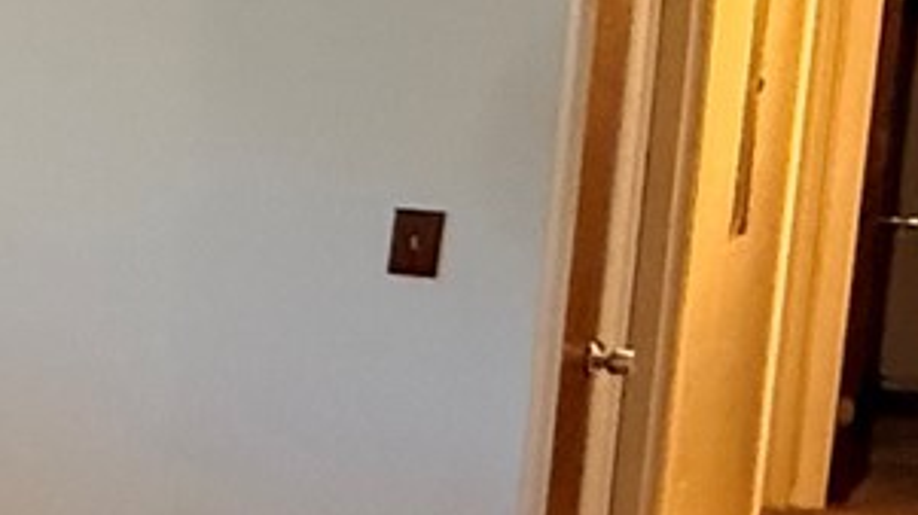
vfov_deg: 14.9
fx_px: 1971
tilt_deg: -5.8
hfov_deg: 17.5
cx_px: -982
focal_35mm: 81
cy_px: 283
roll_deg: -0.2
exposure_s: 1/60
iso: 800
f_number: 2.2
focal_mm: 2.22
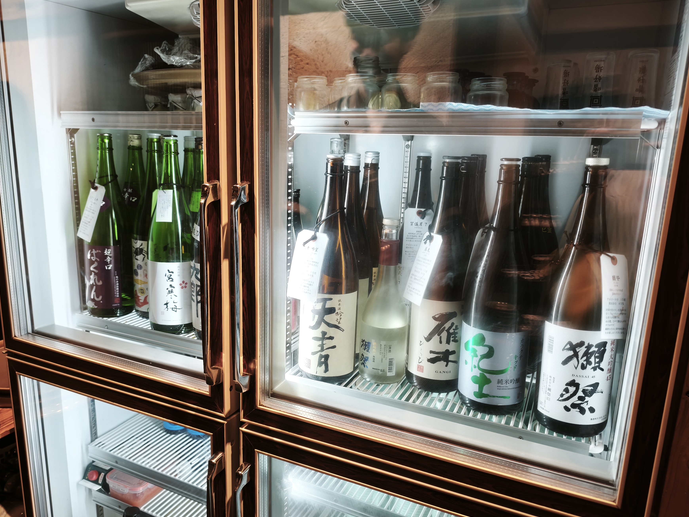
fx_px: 537
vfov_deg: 51.4
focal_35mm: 27
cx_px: 313
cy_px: 264
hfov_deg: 65.2
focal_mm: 6.45
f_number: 1.62
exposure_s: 1/33.3
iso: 500
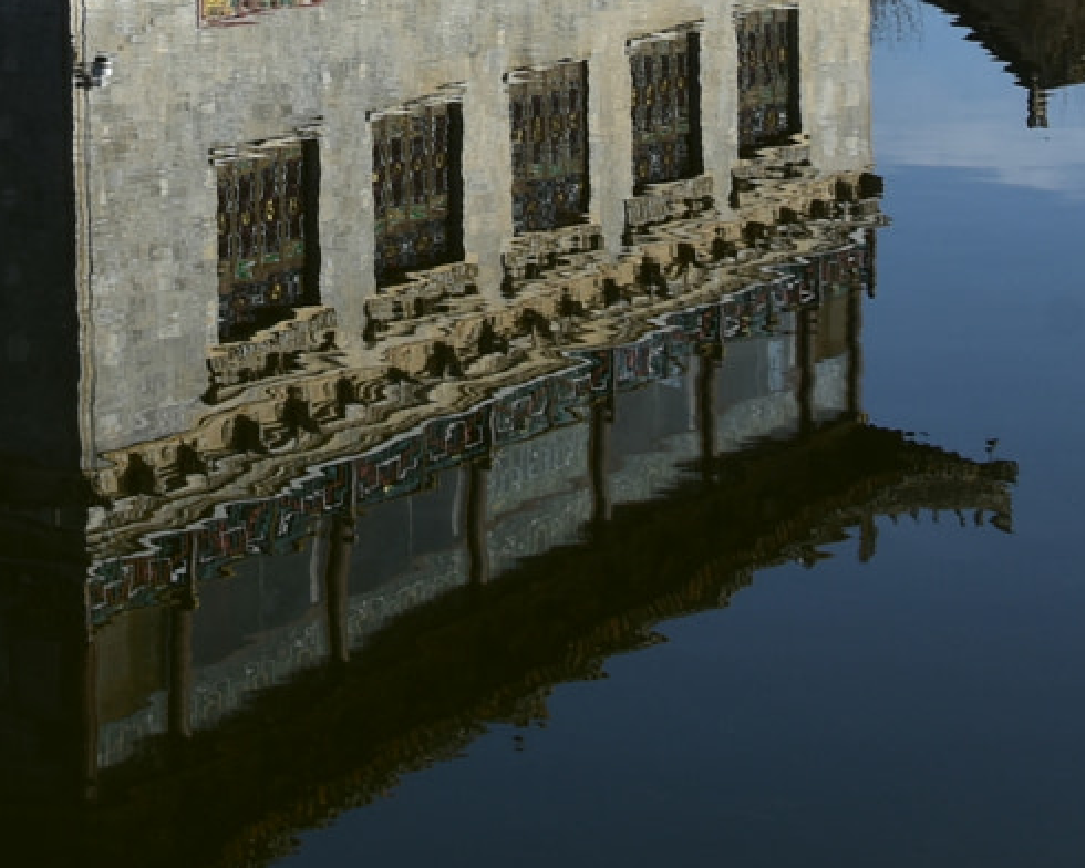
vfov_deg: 13.7
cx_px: 186
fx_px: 3404
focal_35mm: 106
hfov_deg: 17.9
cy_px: -413
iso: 125
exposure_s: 1/125
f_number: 11
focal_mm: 18
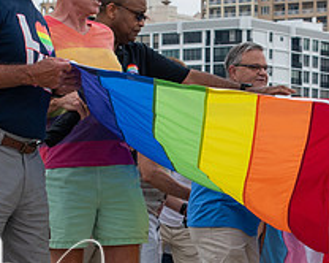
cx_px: 245
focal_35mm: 157
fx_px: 1527
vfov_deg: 9.8
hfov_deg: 12.3
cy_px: 178
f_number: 8
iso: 400
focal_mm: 40
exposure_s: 1/250
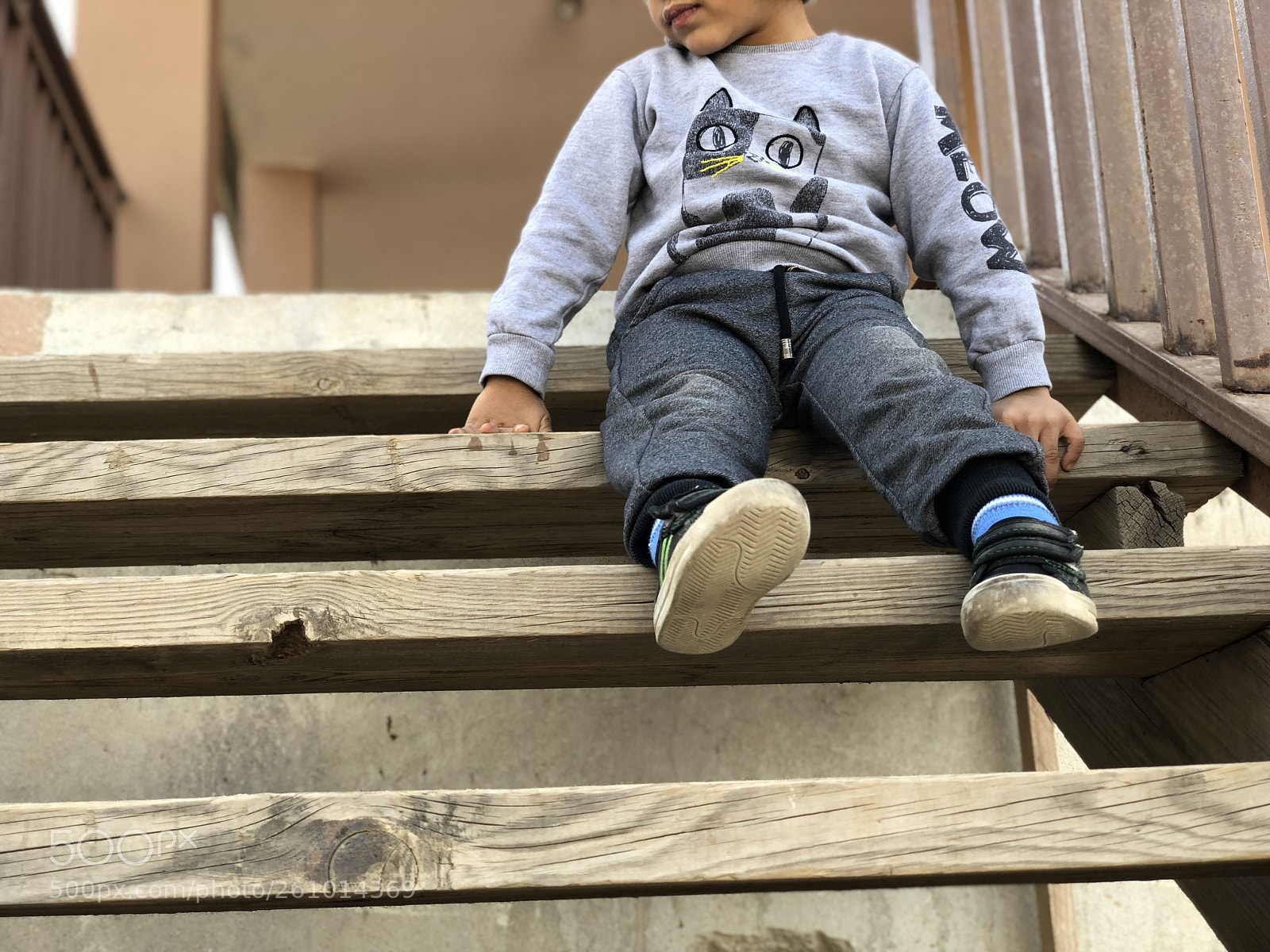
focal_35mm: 52
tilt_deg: +15.2
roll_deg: +2.8
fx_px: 1908
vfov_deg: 28.0
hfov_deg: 36.8
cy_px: 476
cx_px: 635
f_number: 2.4
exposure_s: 1/120
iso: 25
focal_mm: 6
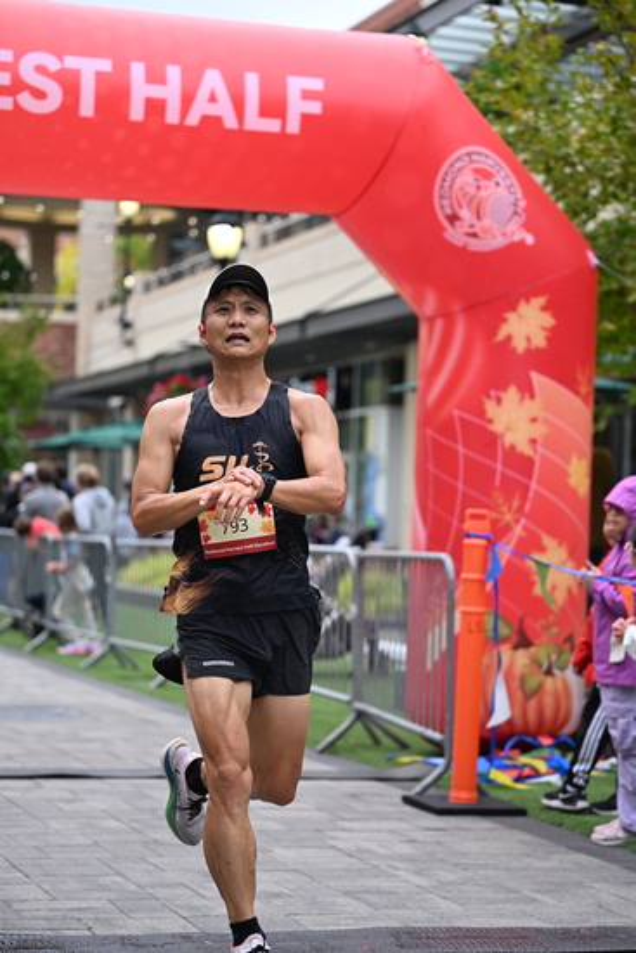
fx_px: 2198
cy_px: 476
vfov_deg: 24.5
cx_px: 318
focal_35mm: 83
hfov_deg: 16.5
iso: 1250
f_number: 2.8
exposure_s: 1/2500
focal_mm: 83
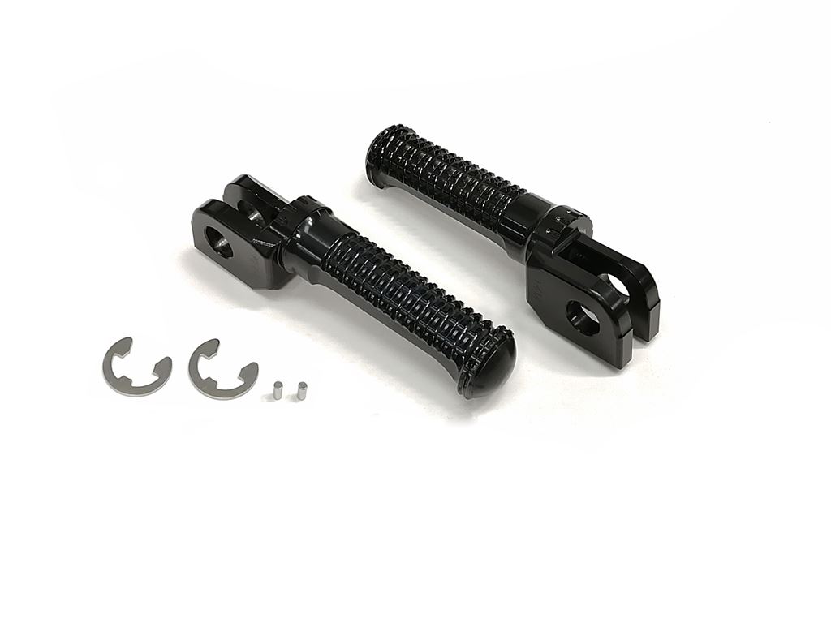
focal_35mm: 27
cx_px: 416
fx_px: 648
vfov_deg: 51.4
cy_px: 312
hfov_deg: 65.3
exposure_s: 1/30
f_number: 1.8
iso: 50
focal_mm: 3.62
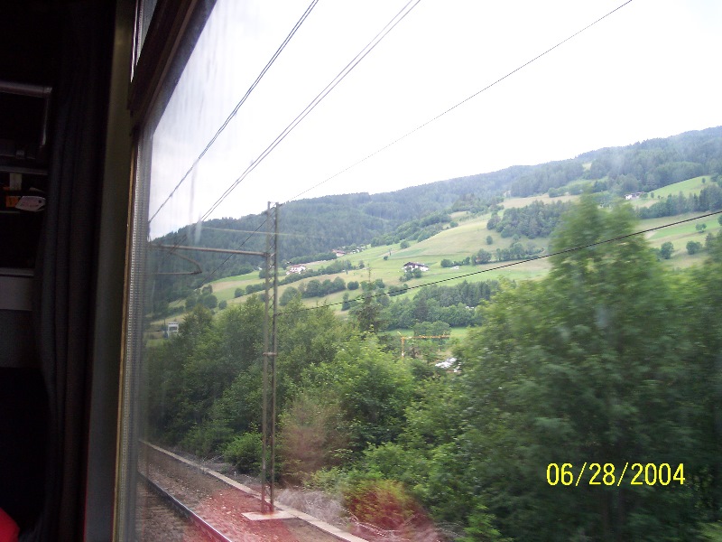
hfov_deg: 49.0
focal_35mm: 38
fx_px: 793
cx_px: 361
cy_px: 271
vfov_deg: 37.7
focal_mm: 8
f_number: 2.8
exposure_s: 1/90
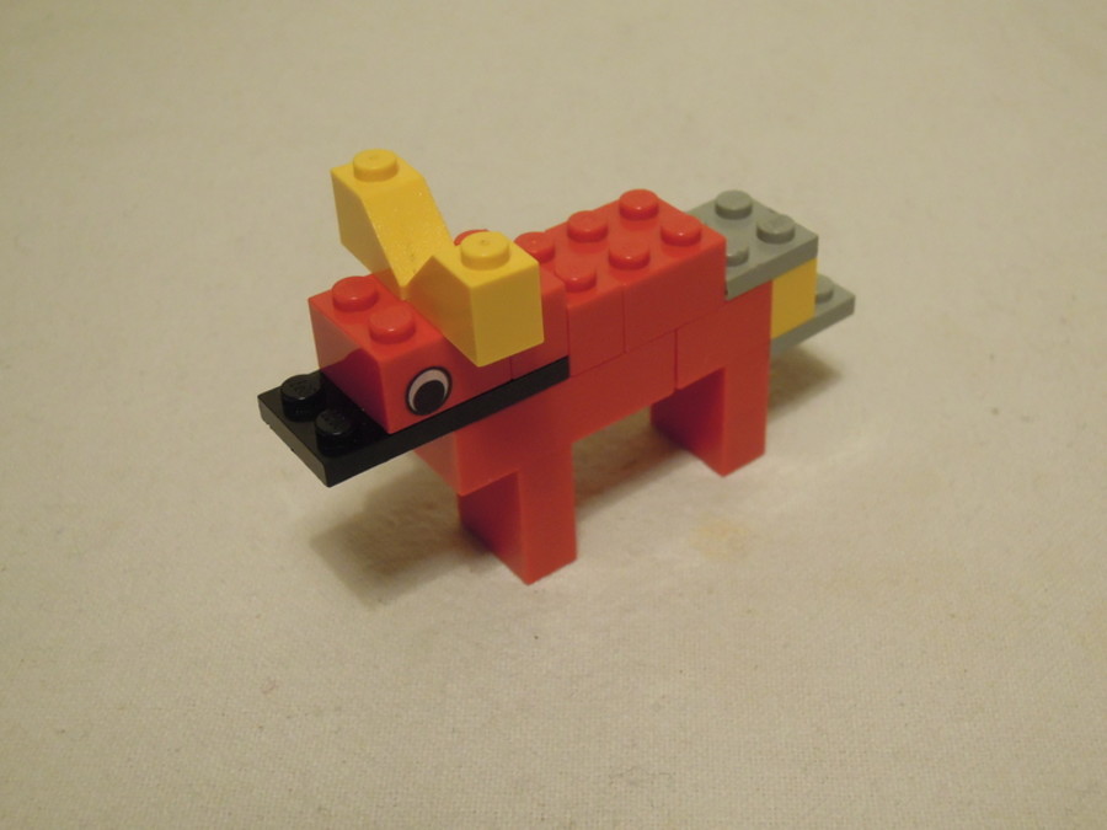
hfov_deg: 42.1
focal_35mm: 45
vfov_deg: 32.2
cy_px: 415
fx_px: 1439
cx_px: 554
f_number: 3.5
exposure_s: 1/13
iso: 800
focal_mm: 8.1
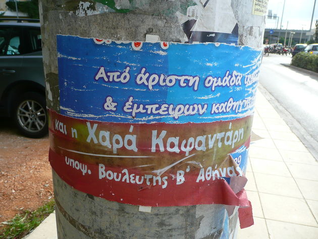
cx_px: 159
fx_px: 257
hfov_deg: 63.4
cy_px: 120
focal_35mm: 28
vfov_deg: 49.8
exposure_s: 1/250
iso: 100
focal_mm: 4.6
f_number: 3.3
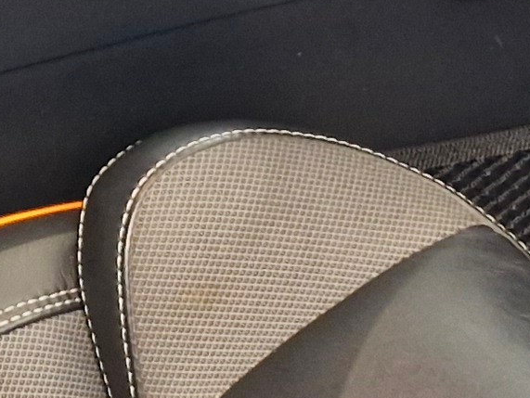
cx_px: 67
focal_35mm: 161
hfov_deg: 12.2
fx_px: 2467
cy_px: -238
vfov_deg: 9.0
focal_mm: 5.54
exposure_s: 1/50
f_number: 1.8
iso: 500
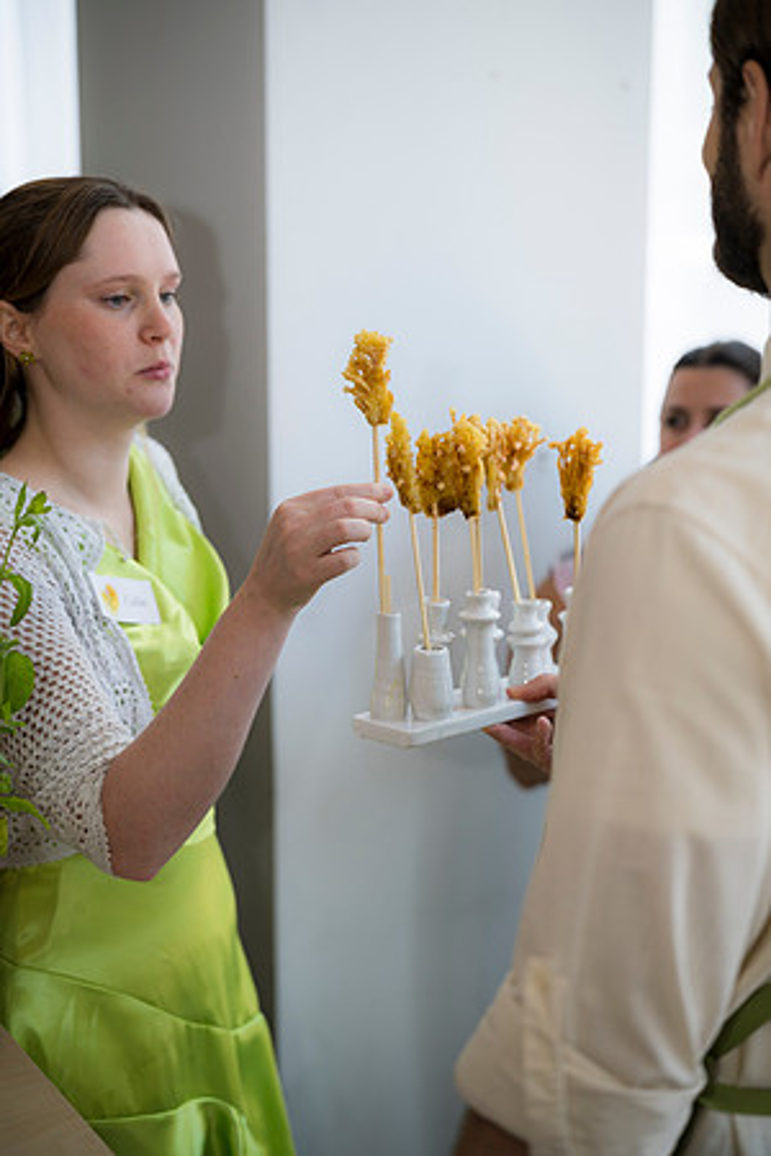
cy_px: 578
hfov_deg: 24.6
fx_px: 1767
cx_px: 386
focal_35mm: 55
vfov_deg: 36.2
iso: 90
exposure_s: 1/160
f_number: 2.2
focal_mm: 55
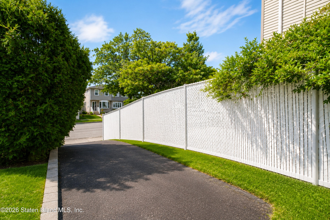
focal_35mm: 15
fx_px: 137
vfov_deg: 77.3
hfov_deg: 100.4
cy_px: 110
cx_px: 165
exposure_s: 1/250
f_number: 10
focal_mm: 10
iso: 400
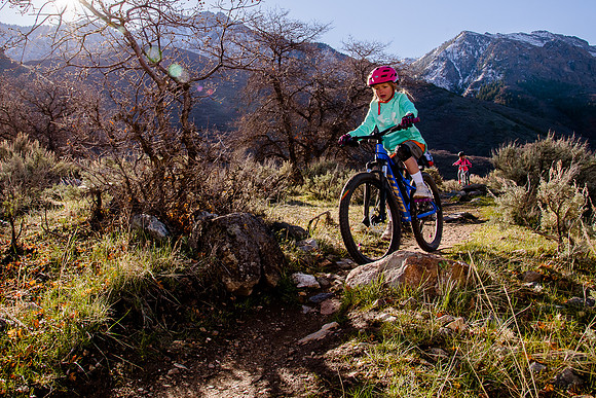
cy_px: 132
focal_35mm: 32
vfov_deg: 40.6
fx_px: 531
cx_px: 251
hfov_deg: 58.3
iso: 250
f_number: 14
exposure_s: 1/160
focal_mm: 24
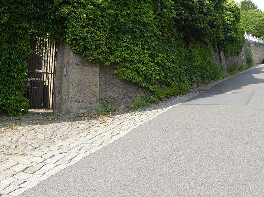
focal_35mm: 33
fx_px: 252
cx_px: 109
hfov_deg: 55.1
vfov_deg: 42.9
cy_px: 89
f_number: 3.3
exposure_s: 1/400
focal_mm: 4.3
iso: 100
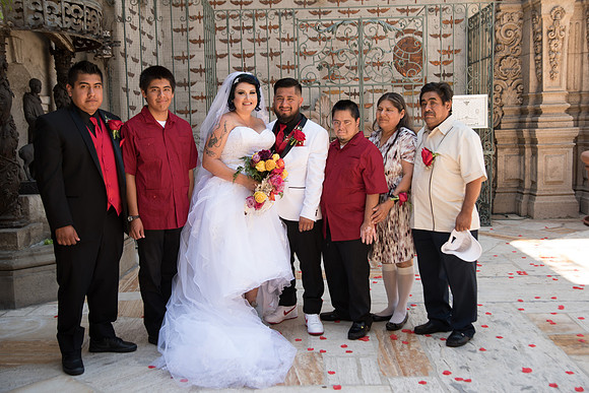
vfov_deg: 36.9
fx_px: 589
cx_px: 294
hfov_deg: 53.1
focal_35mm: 36
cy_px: 196
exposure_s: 1/100
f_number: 4.5
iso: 100
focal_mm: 36
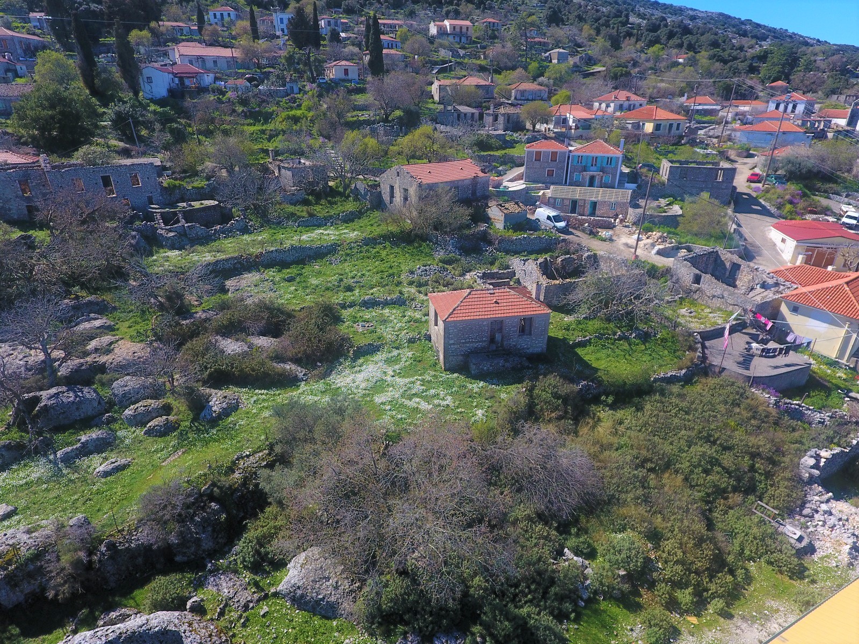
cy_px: 322
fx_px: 496
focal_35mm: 20
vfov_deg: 66.0
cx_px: 430
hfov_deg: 81.7
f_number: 2.8
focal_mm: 3.61
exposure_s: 1/777
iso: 100
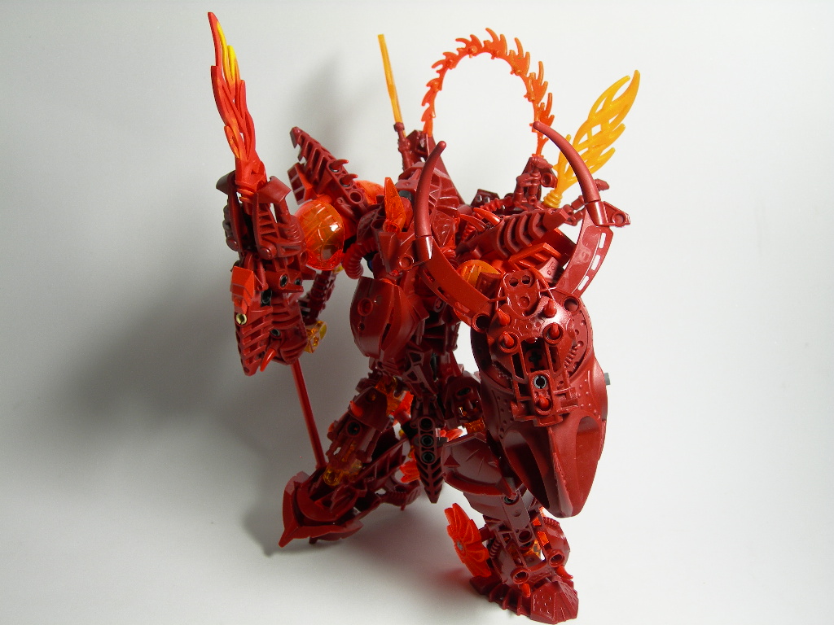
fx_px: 1229
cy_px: 312
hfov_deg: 37.5
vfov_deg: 28.6
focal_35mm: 51
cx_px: 417
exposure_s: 1/19.6
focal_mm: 10.6
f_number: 3.2
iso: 50
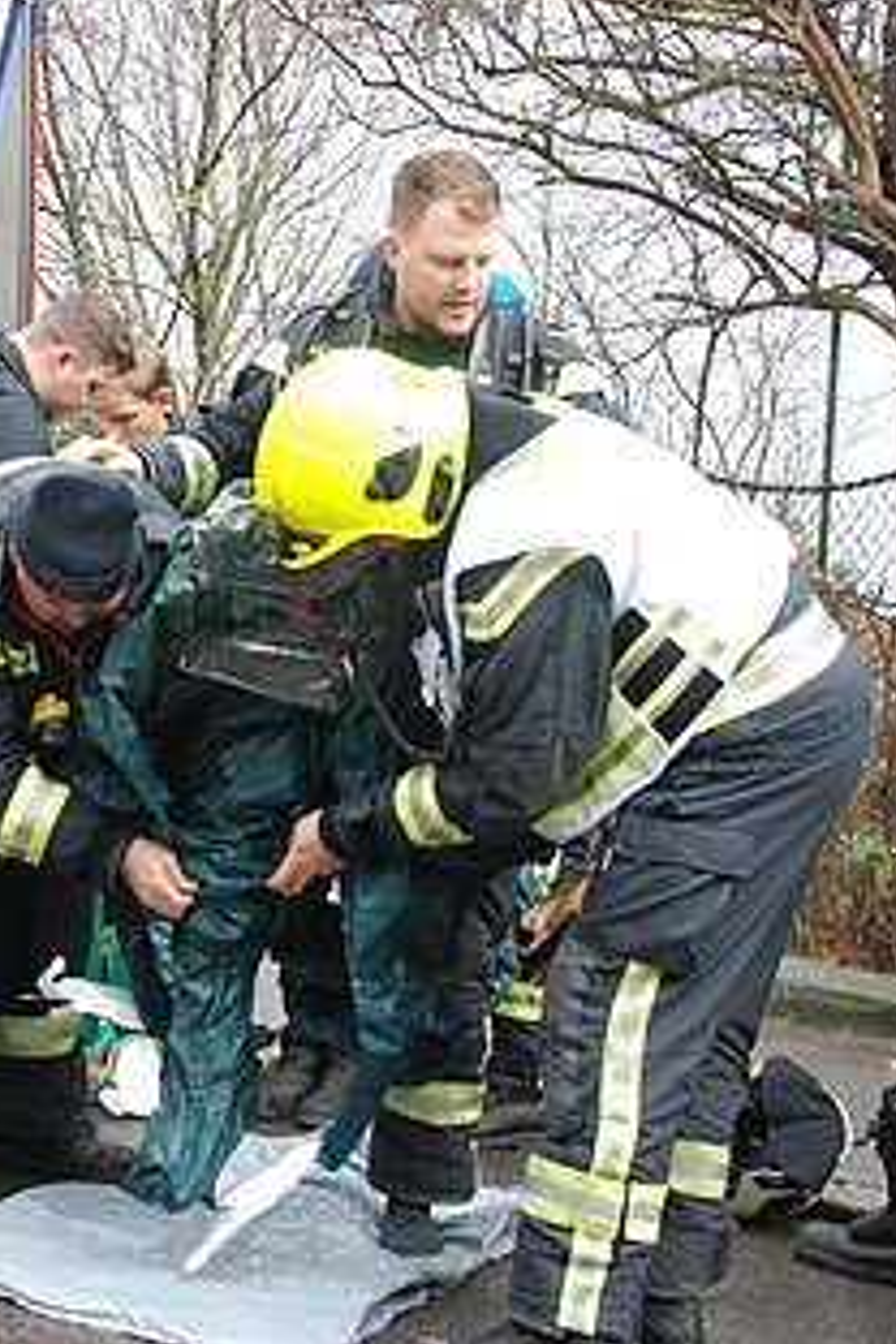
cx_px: 157
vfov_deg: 31.4
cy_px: 666
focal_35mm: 64
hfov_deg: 20.9
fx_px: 2389
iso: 800
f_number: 7.1
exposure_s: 1/200
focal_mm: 28
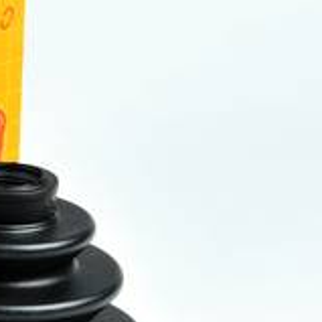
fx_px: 3915
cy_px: 131
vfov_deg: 4.7
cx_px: -350
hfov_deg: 4.6
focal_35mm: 372
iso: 200
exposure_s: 1/125
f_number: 10
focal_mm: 58
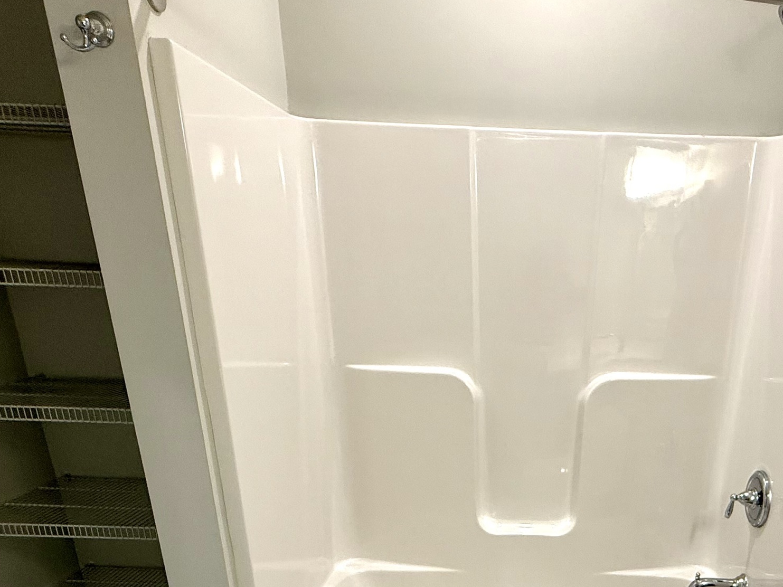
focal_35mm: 29
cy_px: 535
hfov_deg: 59.8
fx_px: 656
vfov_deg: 43.8
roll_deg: -2.6
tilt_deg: -23.4
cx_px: 541
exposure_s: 1/120
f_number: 2.2
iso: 200
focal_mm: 2.22
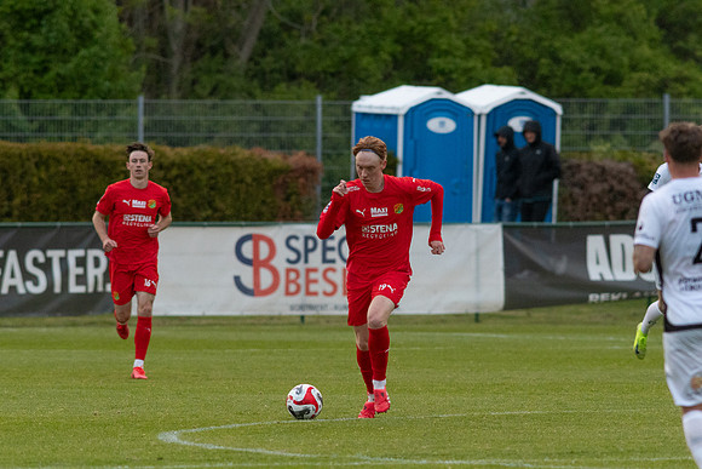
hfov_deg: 3.4
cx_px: 351
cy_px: 234
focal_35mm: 600
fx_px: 11702
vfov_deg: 2.3
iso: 2200
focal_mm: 300
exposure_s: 1/1250
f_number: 4
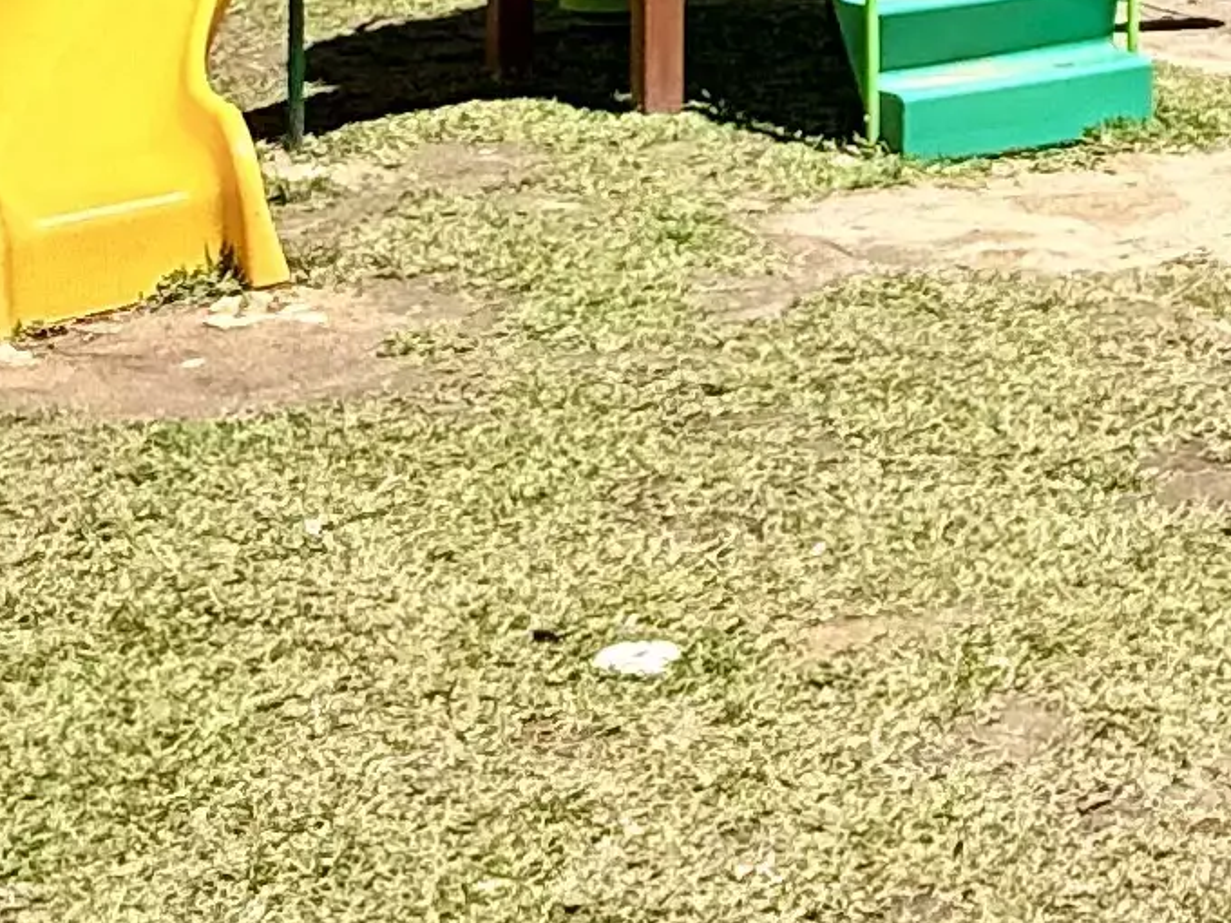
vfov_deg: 15.9
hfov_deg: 21.1
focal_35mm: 83
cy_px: -557
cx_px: 1665
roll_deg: +0.1
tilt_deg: +2.8
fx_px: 2952
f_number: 2.2
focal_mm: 2.22
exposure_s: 1/1534
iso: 50
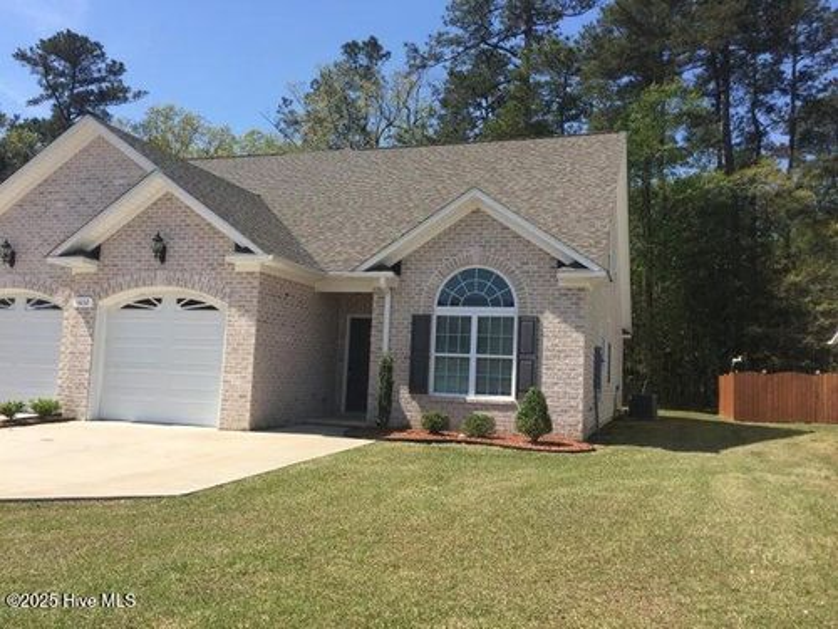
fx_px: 702
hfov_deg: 61.7
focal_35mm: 29
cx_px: 419
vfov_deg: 48.2
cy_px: 314
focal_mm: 4.15
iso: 32
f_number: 2.2
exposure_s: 1/1980
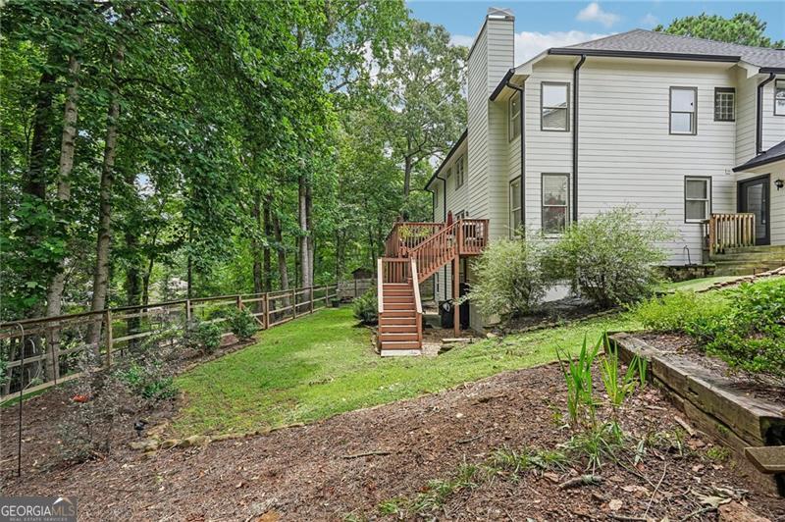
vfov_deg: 73.6
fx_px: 349
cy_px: 261
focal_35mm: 16
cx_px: 392
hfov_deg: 96.8
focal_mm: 16
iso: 800
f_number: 8
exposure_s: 1/400
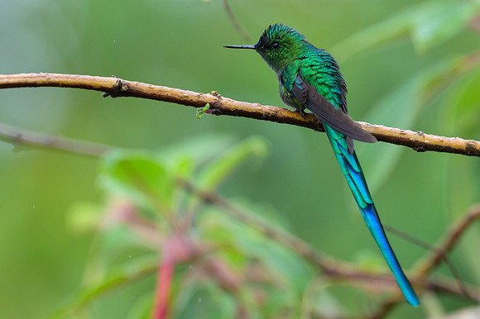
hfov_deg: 3.2
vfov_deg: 2.1
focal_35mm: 639
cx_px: 241
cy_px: 149
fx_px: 8514
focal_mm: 400
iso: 1600
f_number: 4
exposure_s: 1/2000
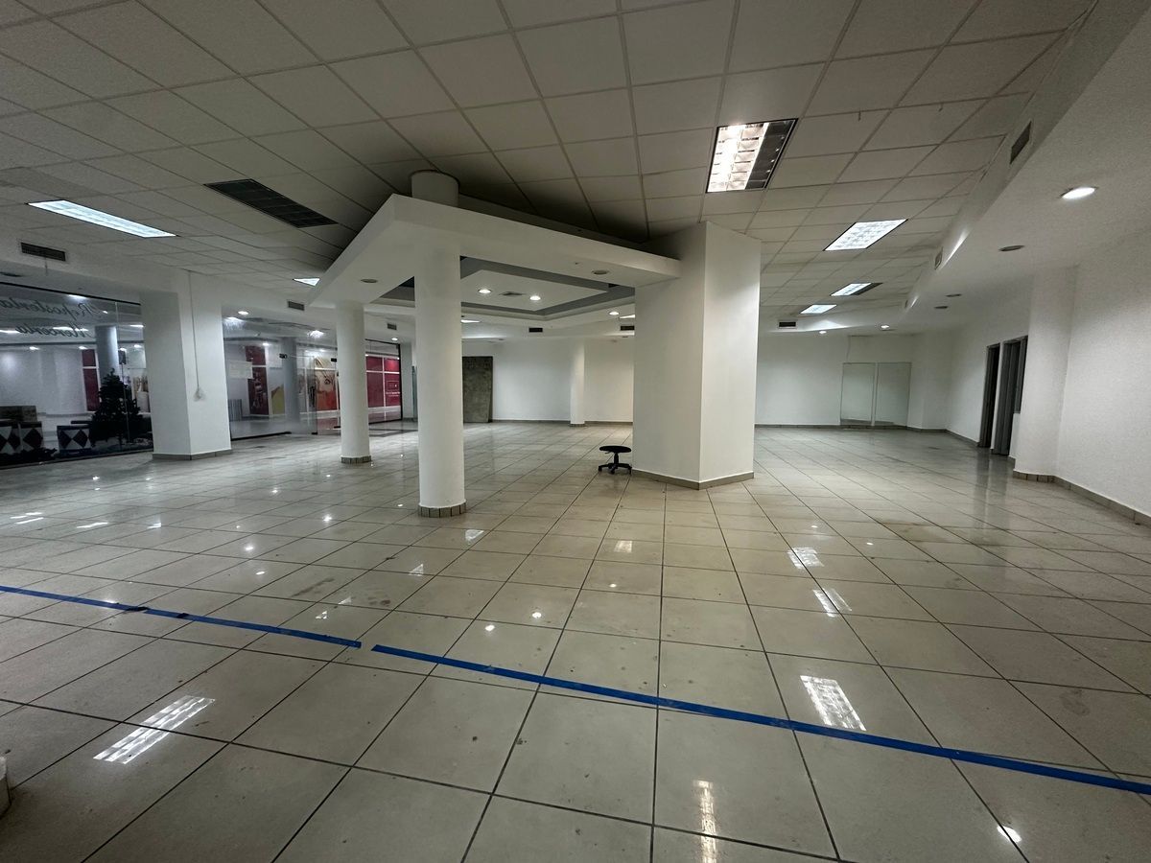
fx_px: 466
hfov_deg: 102.1
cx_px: 576
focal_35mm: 14
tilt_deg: -5.2
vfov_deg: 85.7
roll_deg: -0.5
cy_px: 432
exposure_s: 1/60
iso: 250
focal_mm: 2.22
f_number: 2.2
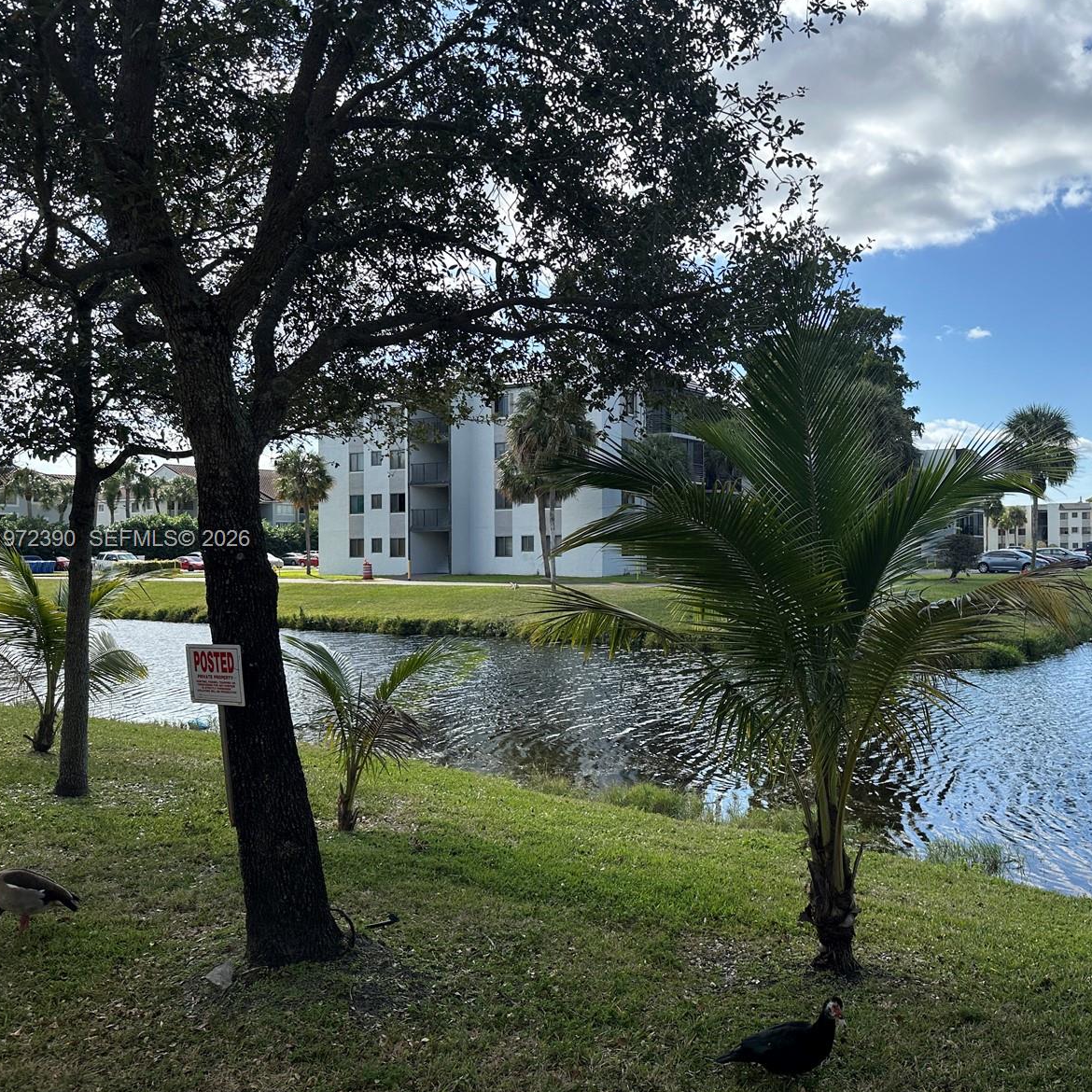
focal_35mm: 29
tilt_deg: +2.5
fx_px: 1035
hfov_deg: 54.7
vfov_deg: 55.6
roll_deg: +0.2
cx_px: 707
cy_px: 540
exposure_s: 1/2882
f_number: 1.78
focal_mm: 6.86
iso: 80
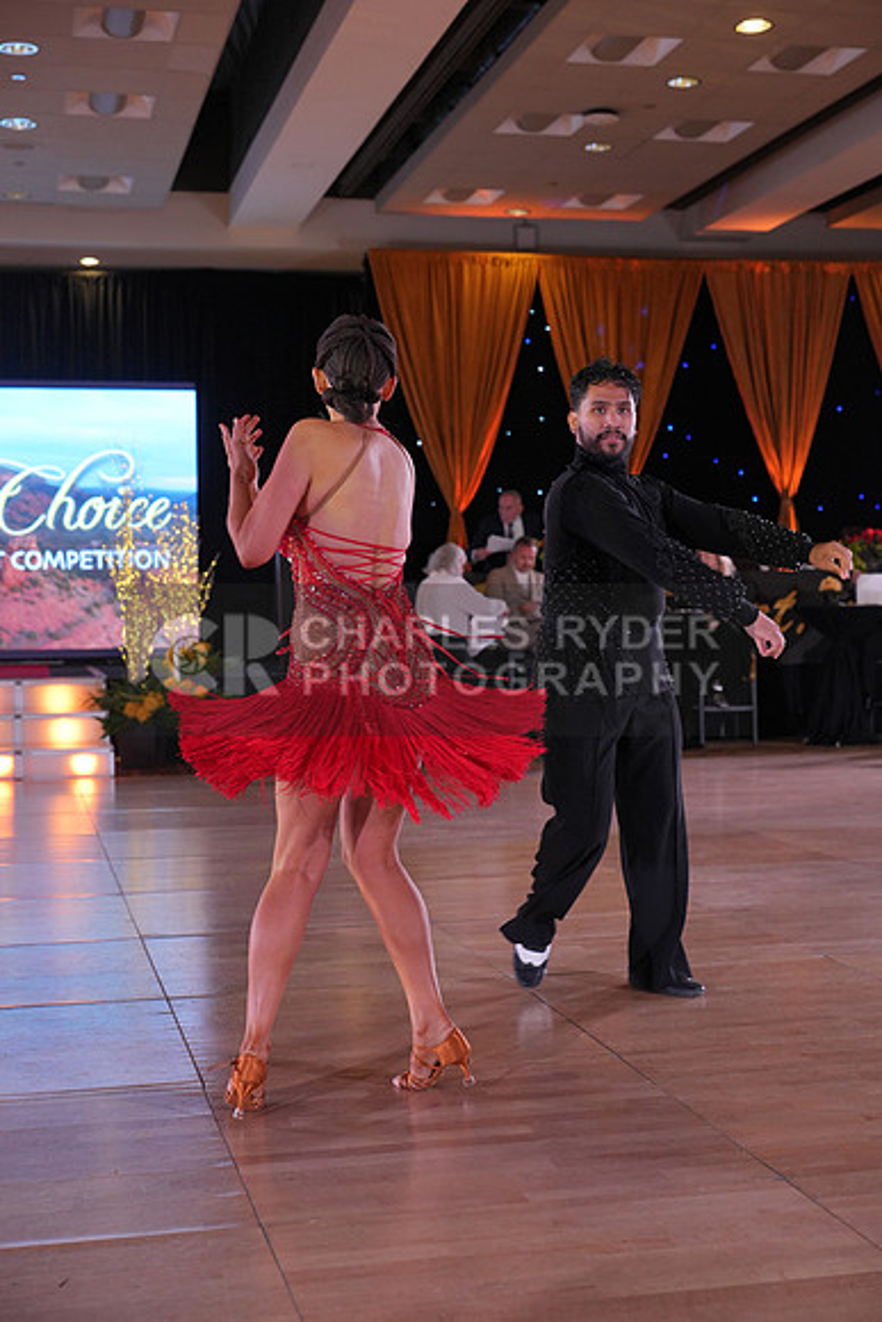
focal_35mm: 50
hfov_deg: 27.0
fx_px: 1836
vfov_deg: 39.6
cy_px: 661
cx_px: 441
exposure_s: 1/400
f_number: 4
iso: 1250
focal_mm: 50
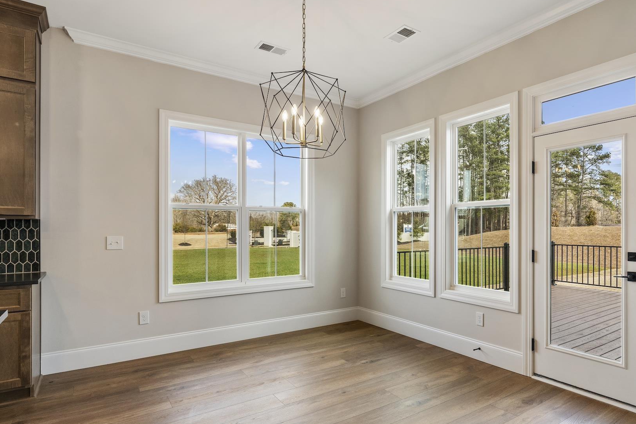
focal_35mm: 21
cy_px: 225
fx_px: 371
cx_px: 379
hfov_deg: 80.3
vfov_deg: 59.4
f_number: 6.3
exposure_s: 1/15
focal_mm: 17
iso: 400
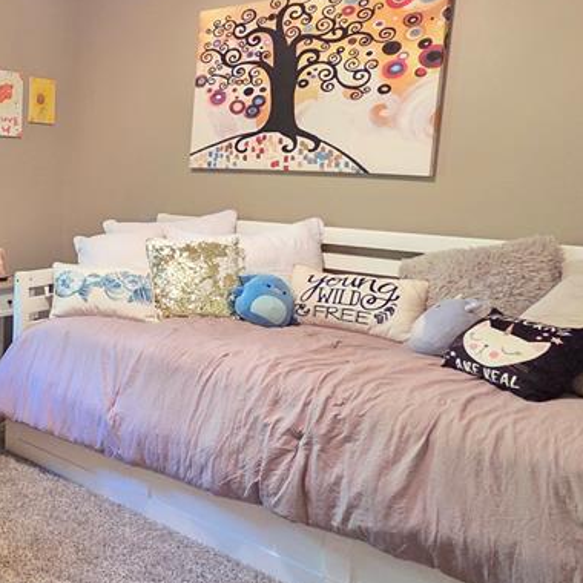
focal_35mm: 31
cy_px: 226
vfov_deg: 52.1
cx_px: -26
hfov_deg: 43.4
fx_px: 591
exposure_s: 1/40
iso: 1250
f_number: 2.2
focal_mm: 2.2
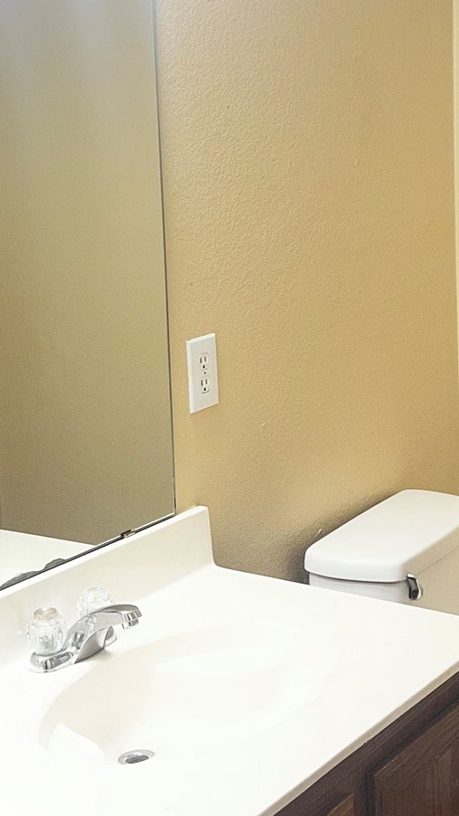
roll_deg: +2.4
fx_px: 1384
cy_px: 281
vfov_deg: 32.6
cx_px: 277
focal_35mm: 64
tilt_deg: -7.2
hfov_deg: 18.8
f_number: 1.5
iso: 40
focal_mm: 5.7
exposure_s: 1/120
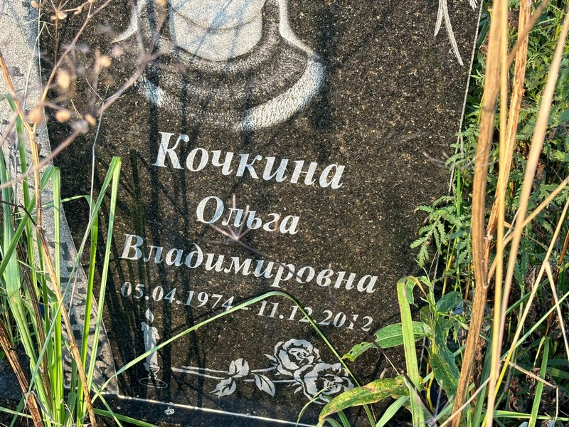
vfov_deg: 28.0
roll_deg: -0.9
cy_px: 214
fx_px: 855
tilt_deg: -36.0
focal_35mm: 52
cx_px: 284
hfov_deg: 36.8
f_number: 1.6
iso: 32
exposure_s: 1/262
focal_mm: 5.96
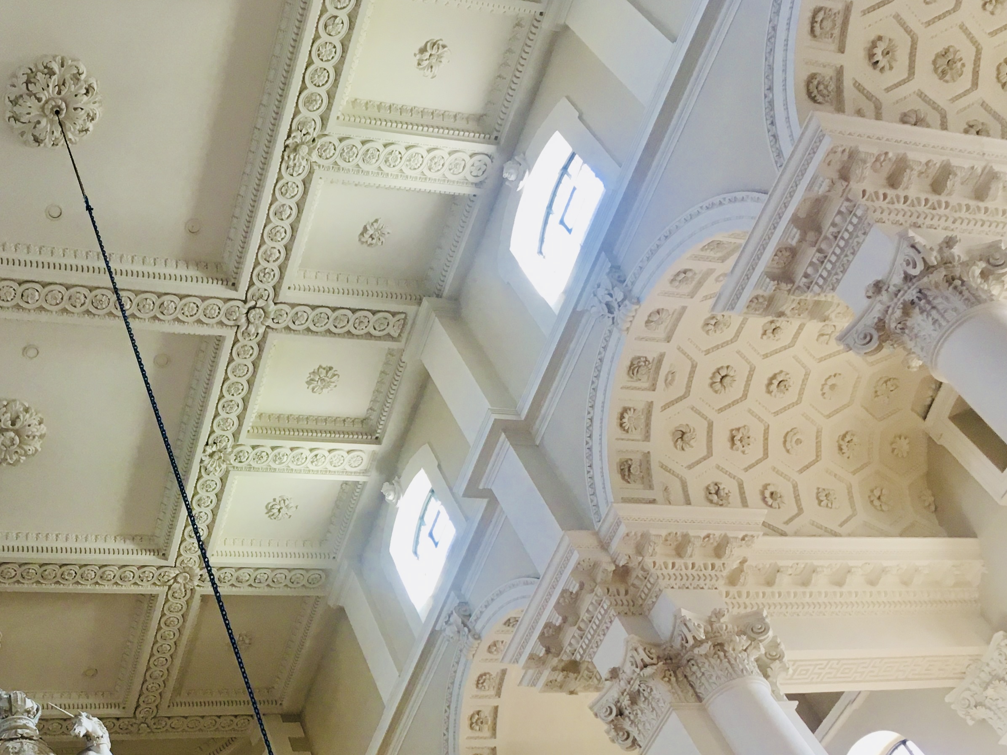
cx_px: 256
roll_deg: +20.9
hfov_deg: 38.0
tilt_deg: +42.8
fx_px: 1426
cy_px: 617
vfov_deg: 29.0
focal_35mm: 49
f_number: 2.2
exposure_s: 1/33
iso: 40
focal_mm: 4.15
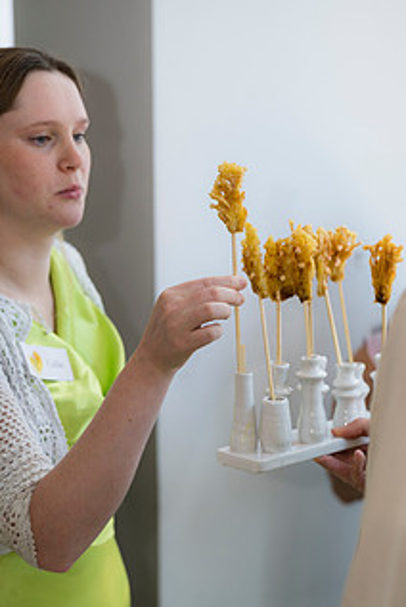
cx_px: 241
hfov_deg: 17.5
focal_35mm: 78
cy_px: 347
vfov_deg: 25.9
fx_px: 1317
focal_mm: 55
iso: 90
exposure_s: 1/160
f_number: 2.2
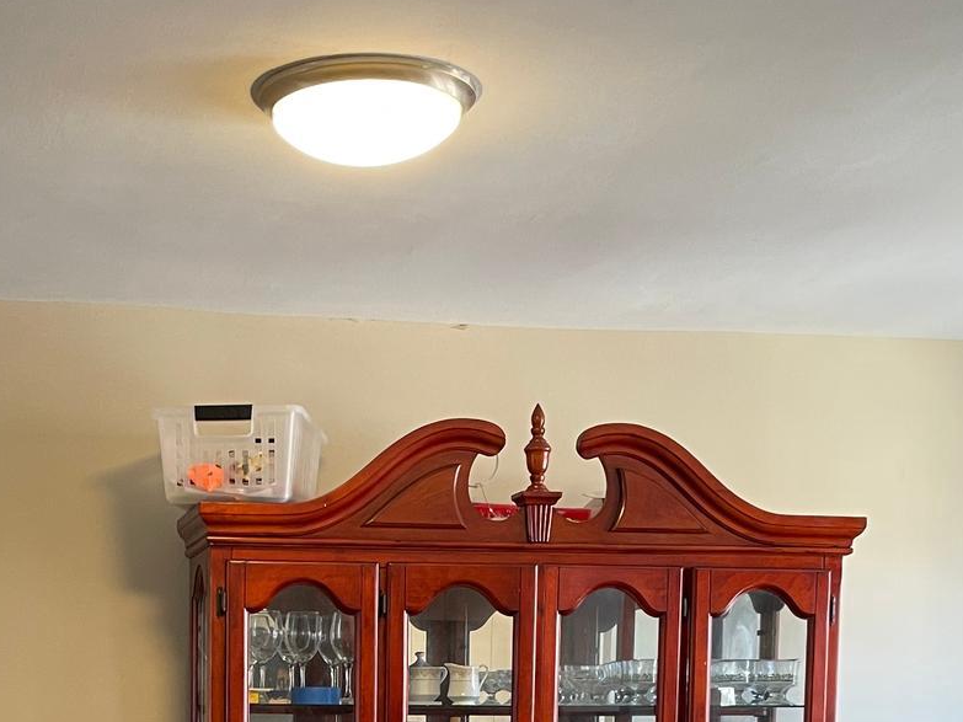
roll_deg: +0.0
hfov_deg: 28.3
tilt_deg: -3.7
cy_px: 892
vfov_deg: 20.1
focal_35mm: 68
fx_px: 1891
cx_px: 303
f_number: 1.6
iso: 80
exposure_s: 1/60
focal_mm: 4.2
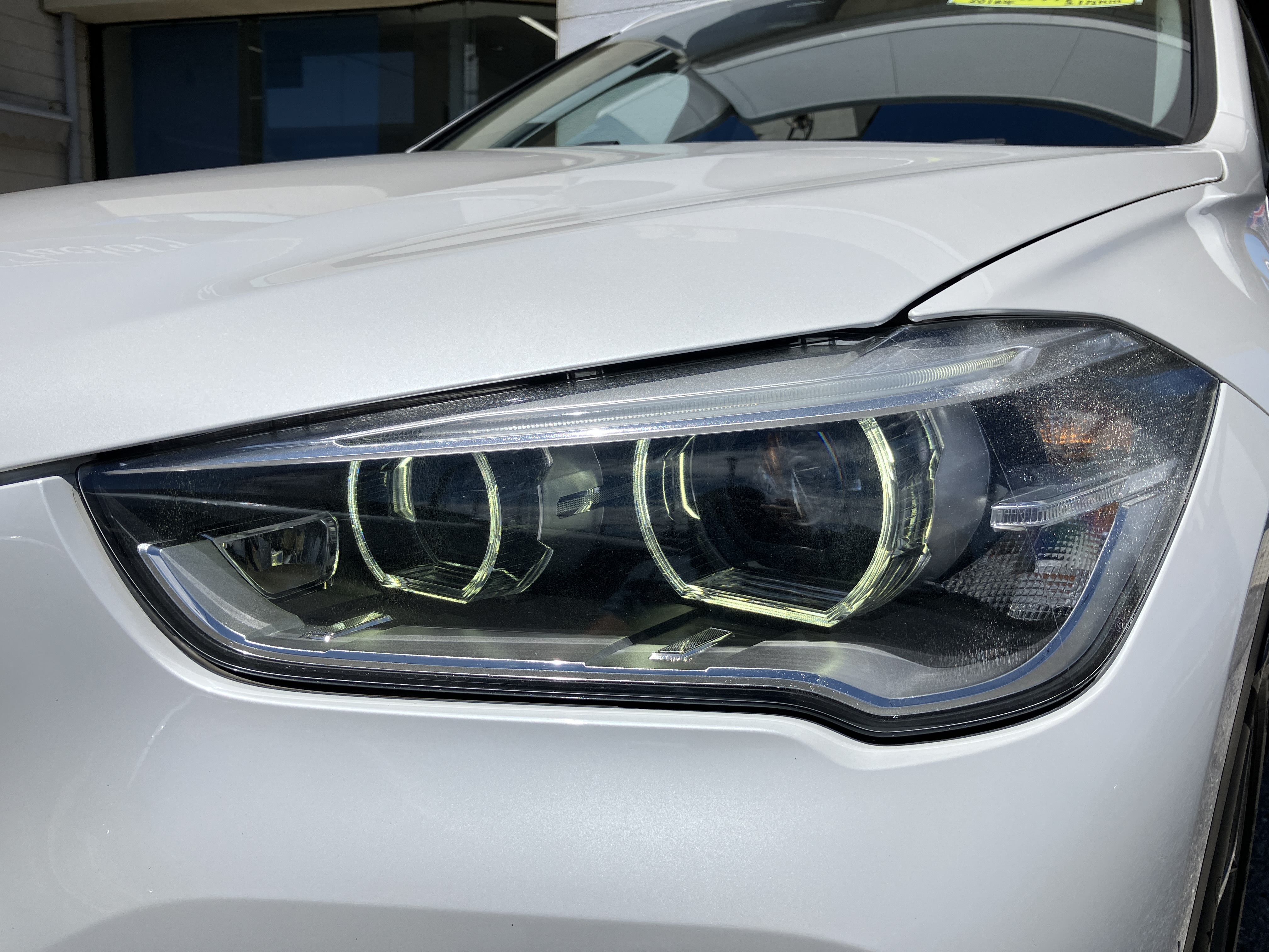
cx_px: 634
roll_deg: -2.1
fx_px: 1026
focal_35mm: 28
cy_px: 476
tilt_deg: -9.4
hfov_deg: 63.4
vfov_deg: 49.7
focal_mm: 3.99
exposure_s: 1/3745
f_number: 1.8
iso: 32
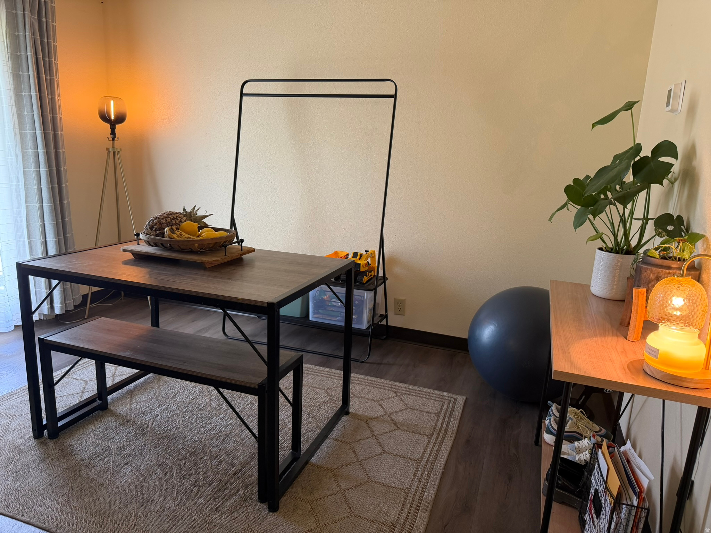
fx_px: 493
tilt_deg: -13.4
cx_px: 356
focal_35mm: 24
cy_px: 266
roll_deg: -2.3
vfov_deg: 56.8
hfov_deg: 71.6
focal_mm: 6.76
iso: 200
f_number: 1.78
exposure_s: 1/71
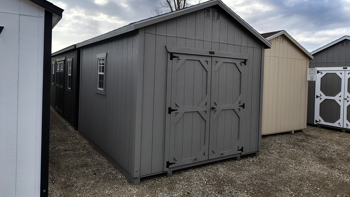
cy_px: 75
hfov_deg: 69.8
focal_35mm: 27
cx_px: 170
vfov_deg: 42.6
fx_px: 251
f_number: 1.8
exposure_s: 1/630
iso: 100
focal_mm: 5.56
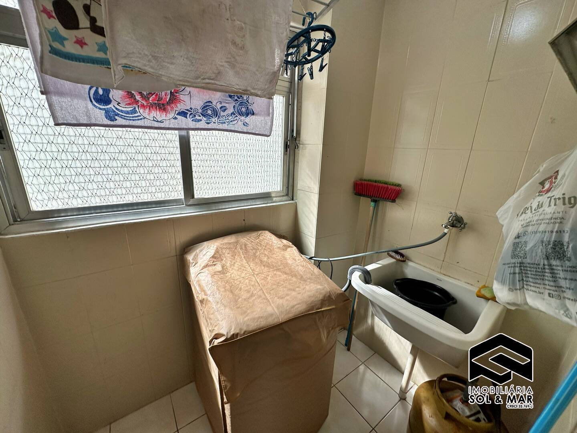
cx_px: 288
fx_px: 233
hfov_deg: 102.1
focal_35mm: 14
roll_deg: -2.4
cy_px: 216
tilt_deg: -17.0
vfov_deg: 85.7
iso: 40
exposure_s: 1/337
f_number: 2.2
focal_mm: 2.22
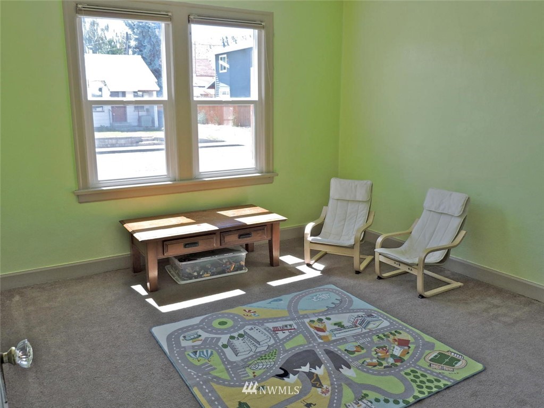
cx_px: 272
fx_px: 471
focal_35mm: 30
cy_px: 204
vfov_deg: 46.8
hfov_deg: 60.0
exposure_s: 1/100
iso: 100
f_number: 3.1
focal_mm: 5.4
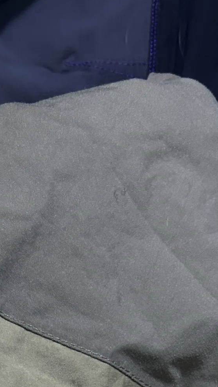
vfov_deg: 25.5
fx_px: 750
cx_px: 41
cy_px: 484
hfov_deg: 16.4
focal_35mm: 73
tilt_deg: -73.6
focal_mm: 5.7
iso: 250
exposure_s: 1/50
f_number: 1.5
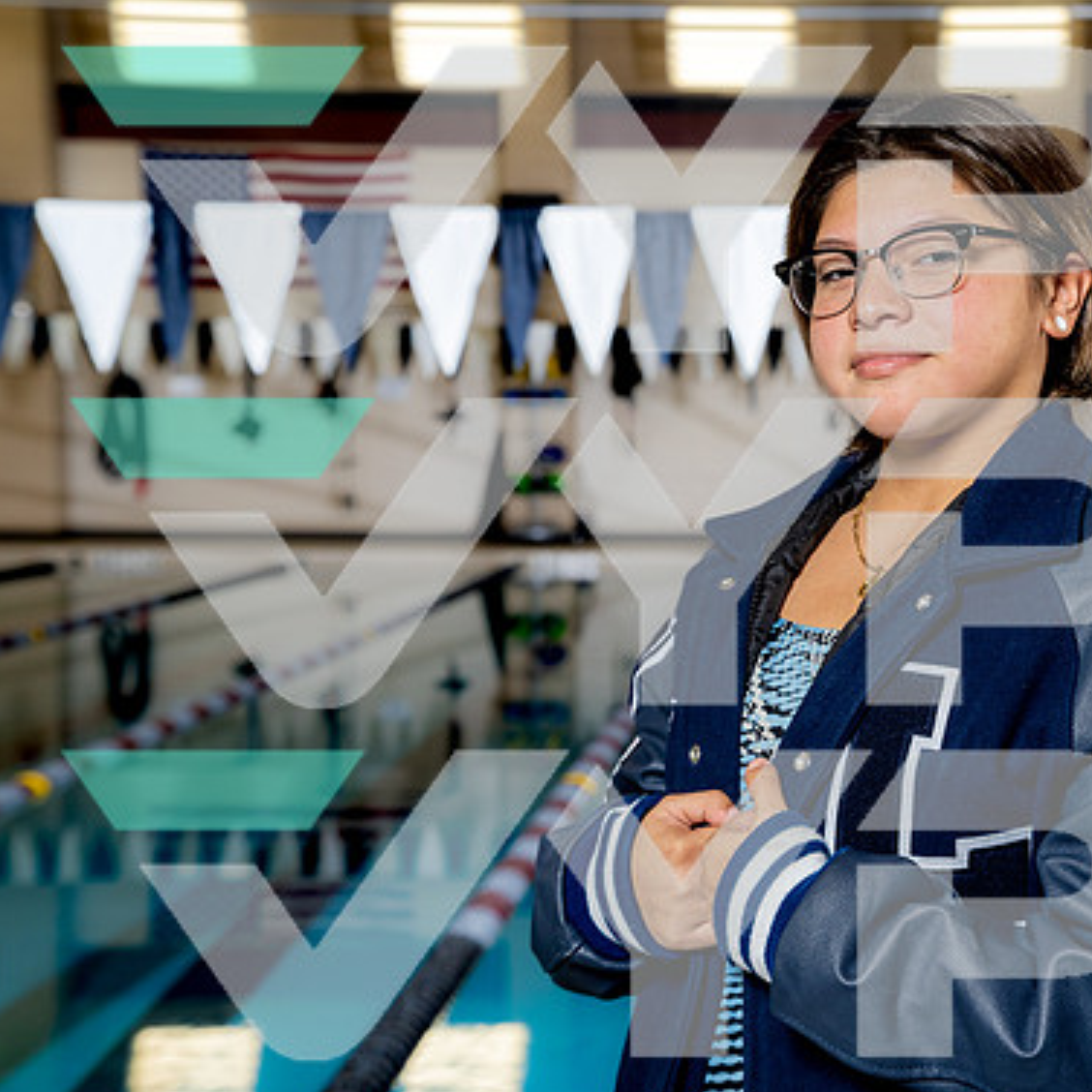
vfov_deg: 22.8
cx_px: 810
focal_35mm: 76
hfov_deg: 22.6
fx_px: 2712
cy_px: 553
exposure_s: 1/250
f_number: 5.6
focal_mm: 58
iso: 320
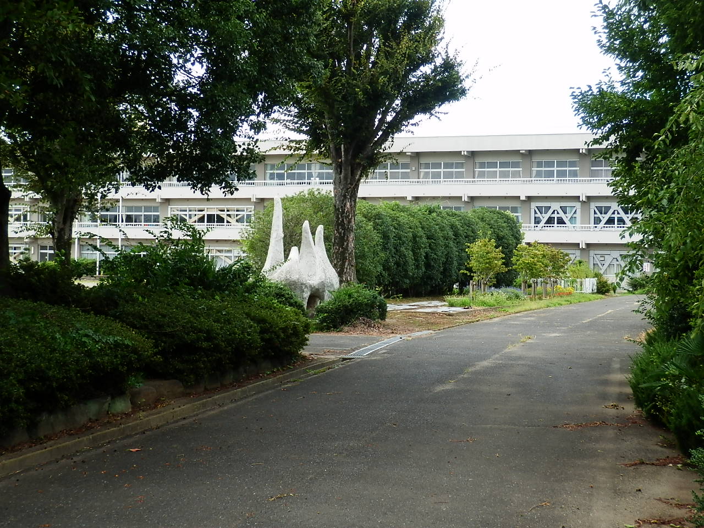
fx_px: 1281
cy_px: 264
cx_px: 352
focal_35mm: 63
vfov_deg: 23.3
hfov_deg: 30.7
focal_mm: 11.1
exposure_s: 1/125
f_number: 4.6
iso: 80
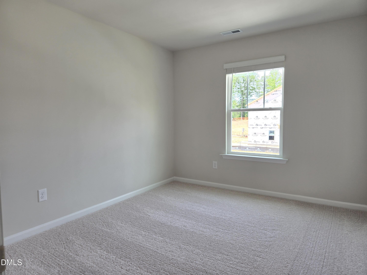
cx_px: 184
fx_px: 244
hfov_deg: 73.9
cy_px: 138
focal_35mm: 23
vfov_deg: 58.9
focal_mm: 5.4
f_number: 1.8
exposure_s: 1/120
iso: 32
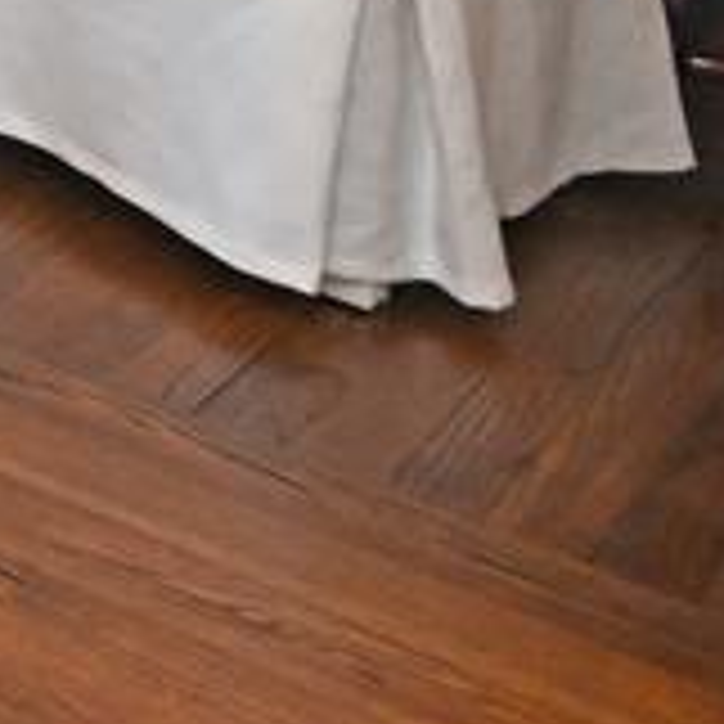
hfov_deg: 8.7
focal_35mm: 111
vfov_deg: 11.9
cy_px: -1129
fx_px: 2627
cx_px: -2006
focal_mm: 14
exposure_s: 1/60
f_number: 4
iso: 560
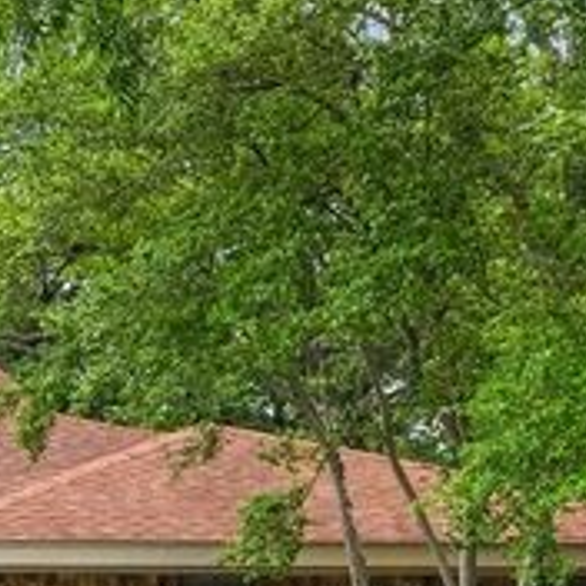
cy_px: 732
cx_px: -403
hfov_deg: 17.0
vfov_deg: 18.6
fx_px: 1675
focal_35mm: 87
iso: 200
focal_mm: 11.8
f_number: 10
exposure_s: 1/10
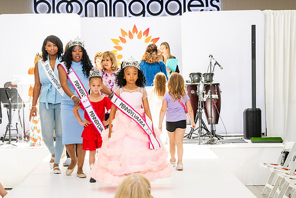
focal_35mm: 118
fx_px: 970
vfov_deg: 11.6
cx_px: 140
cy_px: 100
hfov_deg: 17.3
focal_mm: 110
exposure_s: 1/160
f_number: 10
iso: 1600
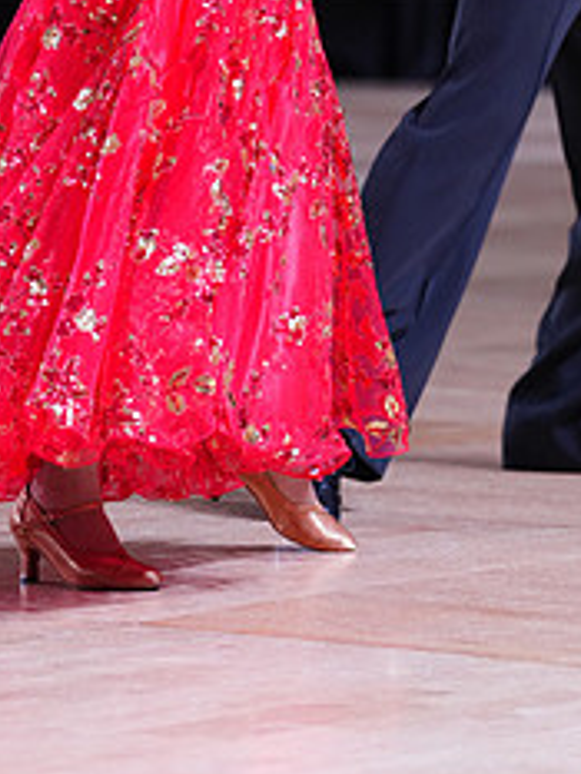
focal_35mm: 299
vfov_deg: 6.6
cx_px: 387
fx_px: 6685
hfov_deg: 5.0
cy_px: -116
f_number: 2.8
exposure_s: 1/500
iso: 1000
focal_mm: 125
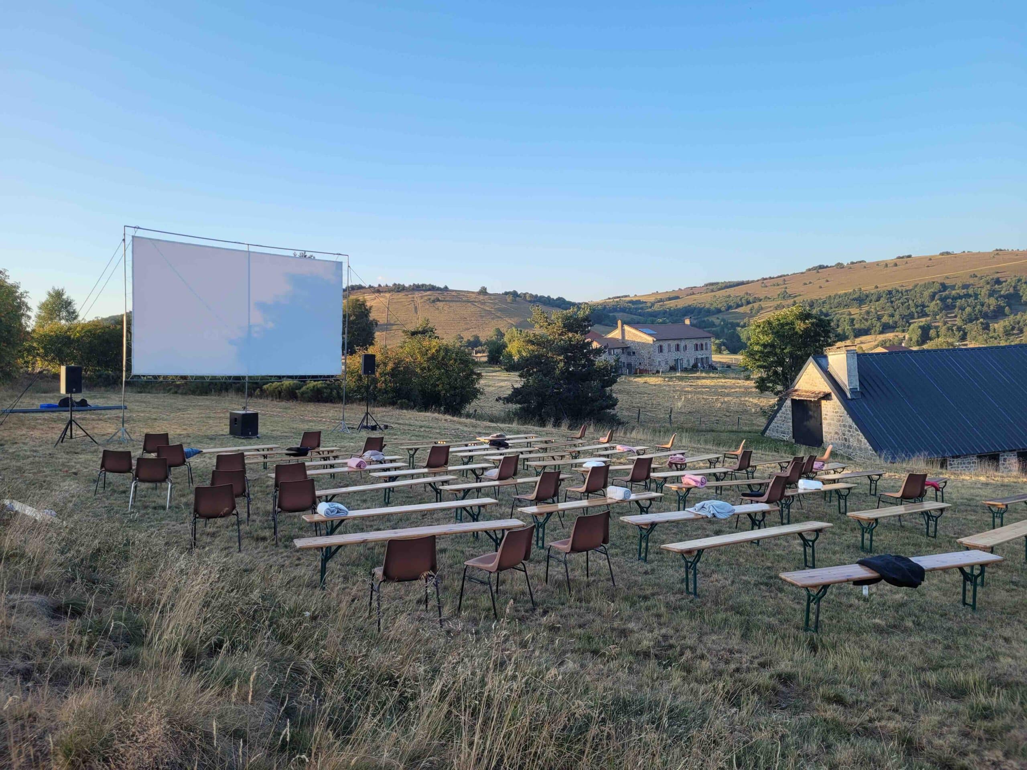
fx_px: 771
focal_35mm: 26
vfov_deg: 53.1
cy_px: 385
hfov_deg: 67.3
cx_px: 514
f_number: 1.8
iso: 40
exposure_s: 1/638
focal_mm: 5.4
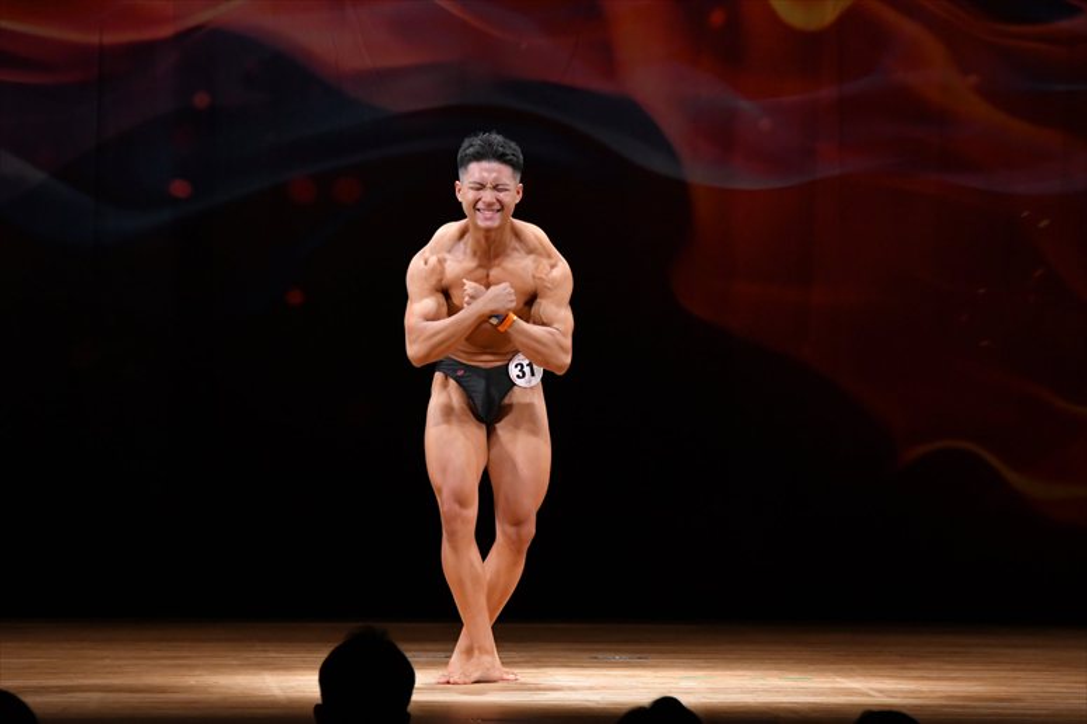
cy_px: 362
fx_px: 6791
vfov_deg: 6.1
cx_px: 544
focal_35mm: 225
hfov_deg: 9.2
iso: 3200
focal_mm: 150
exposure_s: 1/400
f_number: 5.6
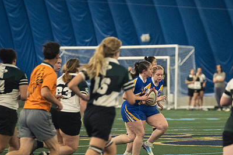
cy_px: 90
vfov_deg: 3.6
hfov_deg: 5.4
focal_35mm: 380
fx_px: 2457
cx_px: 165
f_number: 2.8
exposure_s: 1/500
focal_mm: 175
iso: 8000
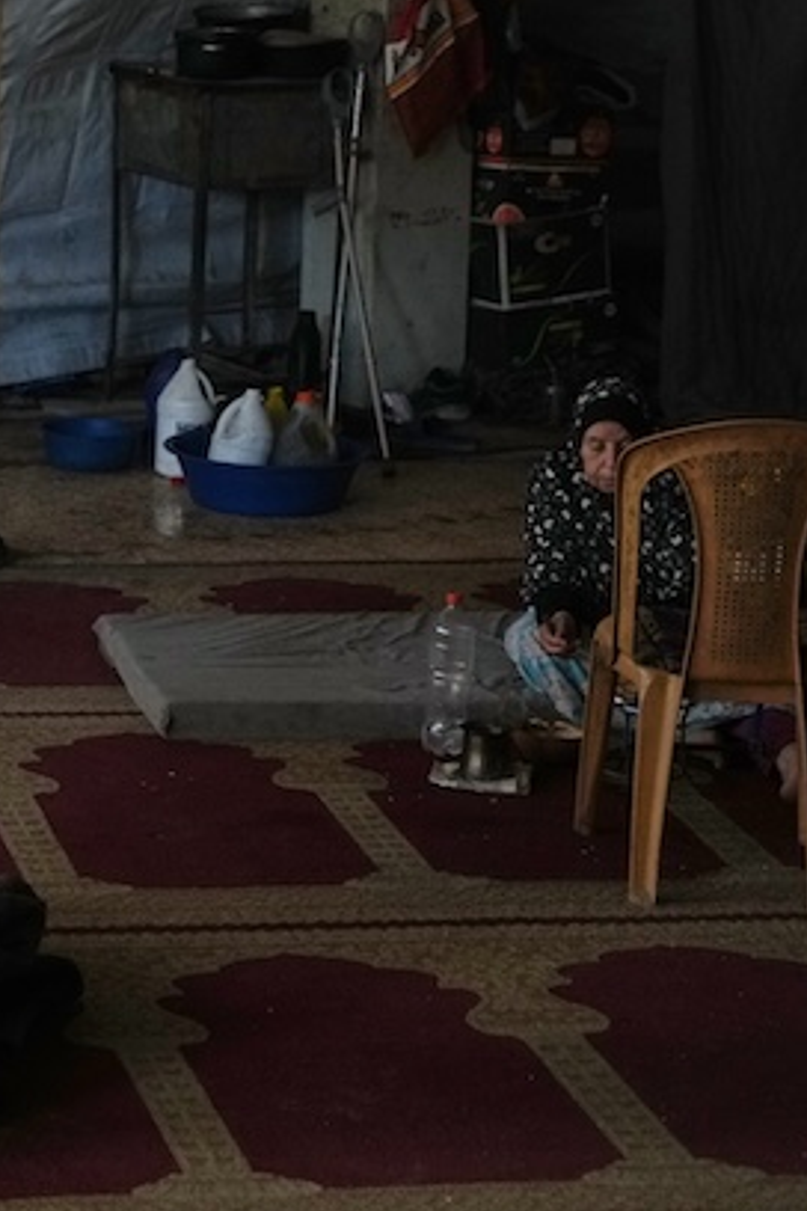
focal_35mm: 110
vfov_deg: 18.5
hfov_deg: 12.2
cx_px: -134
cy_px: 272
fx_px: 3688
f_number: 2.8
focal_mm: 45.7
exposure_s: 1/125
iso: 1250
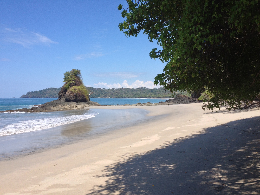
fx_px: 263
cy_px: 98
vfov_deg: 40.7
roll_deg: +0.6
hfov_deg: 52.6
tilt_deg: -3.4
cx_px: 130
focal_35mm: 35
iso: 50
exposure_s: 1/1623
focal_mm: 4.28
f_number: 2.4
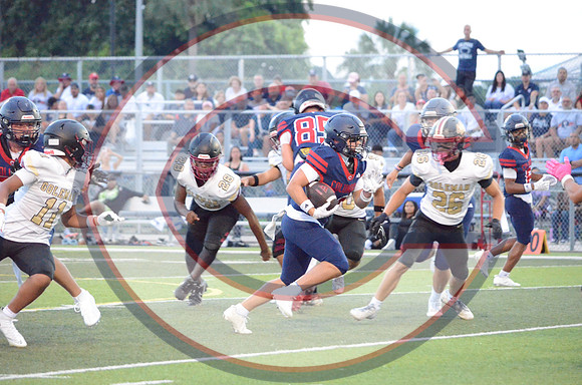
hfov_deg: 8.3
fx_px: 3992
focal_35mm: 248
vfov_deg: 5.5
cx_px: 291
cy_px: 192
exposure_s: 1/500
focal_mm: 165
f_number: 5
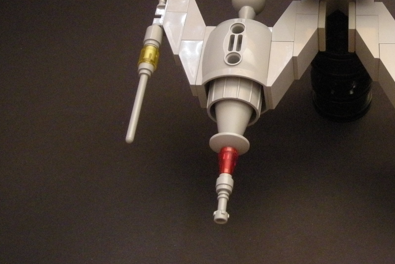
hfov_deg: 26.8
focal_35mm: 74
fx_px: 812
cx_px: 316
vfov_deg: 18.2
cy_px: 42
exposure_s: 1/1.2
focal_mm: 7.1
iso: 400
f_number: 3.1
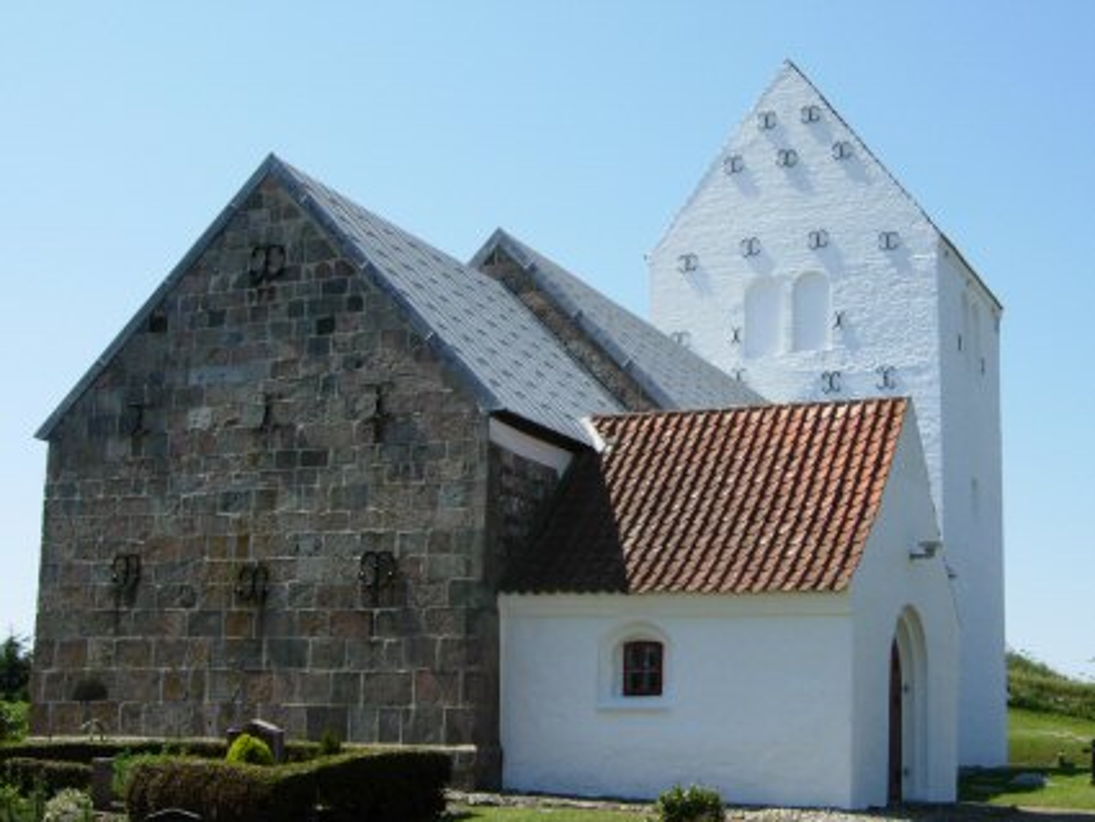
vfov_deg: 39.7
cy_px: 411
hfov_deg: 51.3
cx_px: 548
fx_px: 1139
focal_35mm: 36
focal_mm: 7.5
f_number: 6.1
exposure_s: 1/271
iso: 50
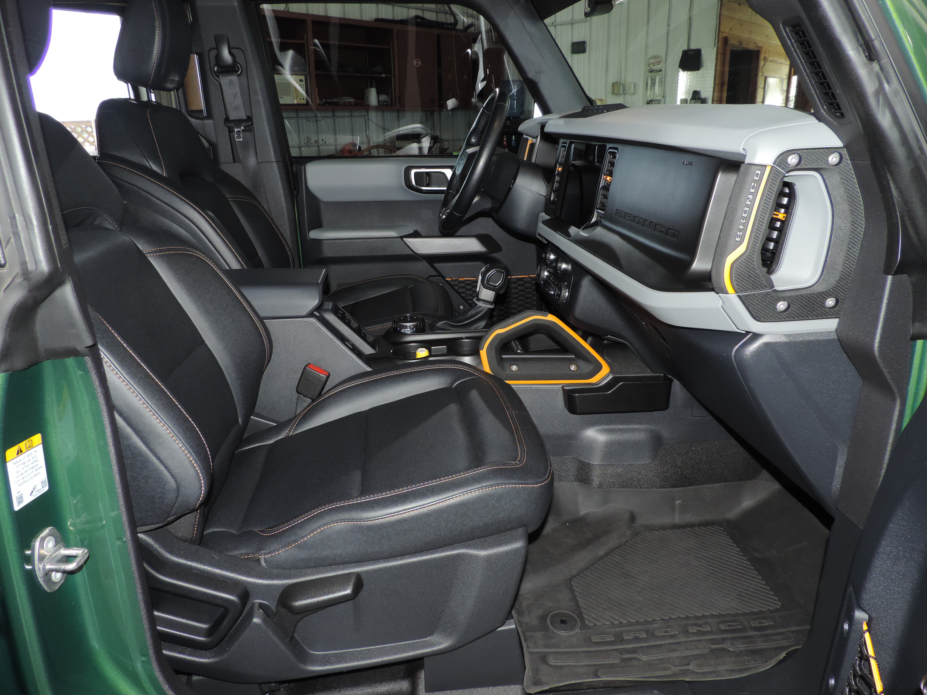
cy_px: 346
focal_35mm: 25
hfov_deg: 69.4
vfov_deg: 54.9
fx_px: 669
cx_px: 462
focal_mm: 4.3
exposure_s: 1/30
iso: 200
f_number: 3
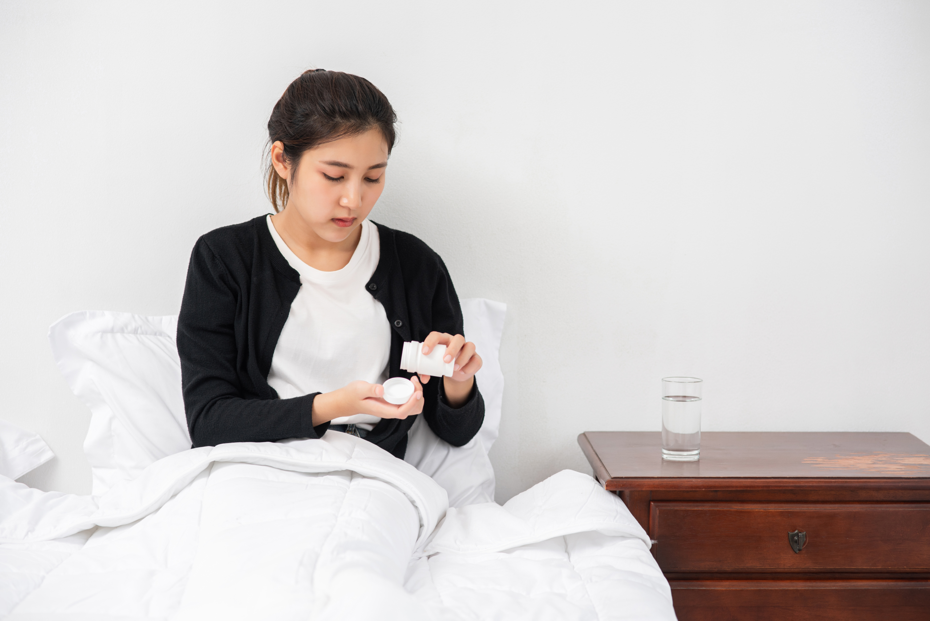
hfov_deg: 23.9
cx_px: 465
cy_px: 310
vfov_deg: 16.1
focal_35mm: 85
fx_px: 2197
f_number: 2.8
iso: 100
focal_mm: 85
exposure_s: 1/200
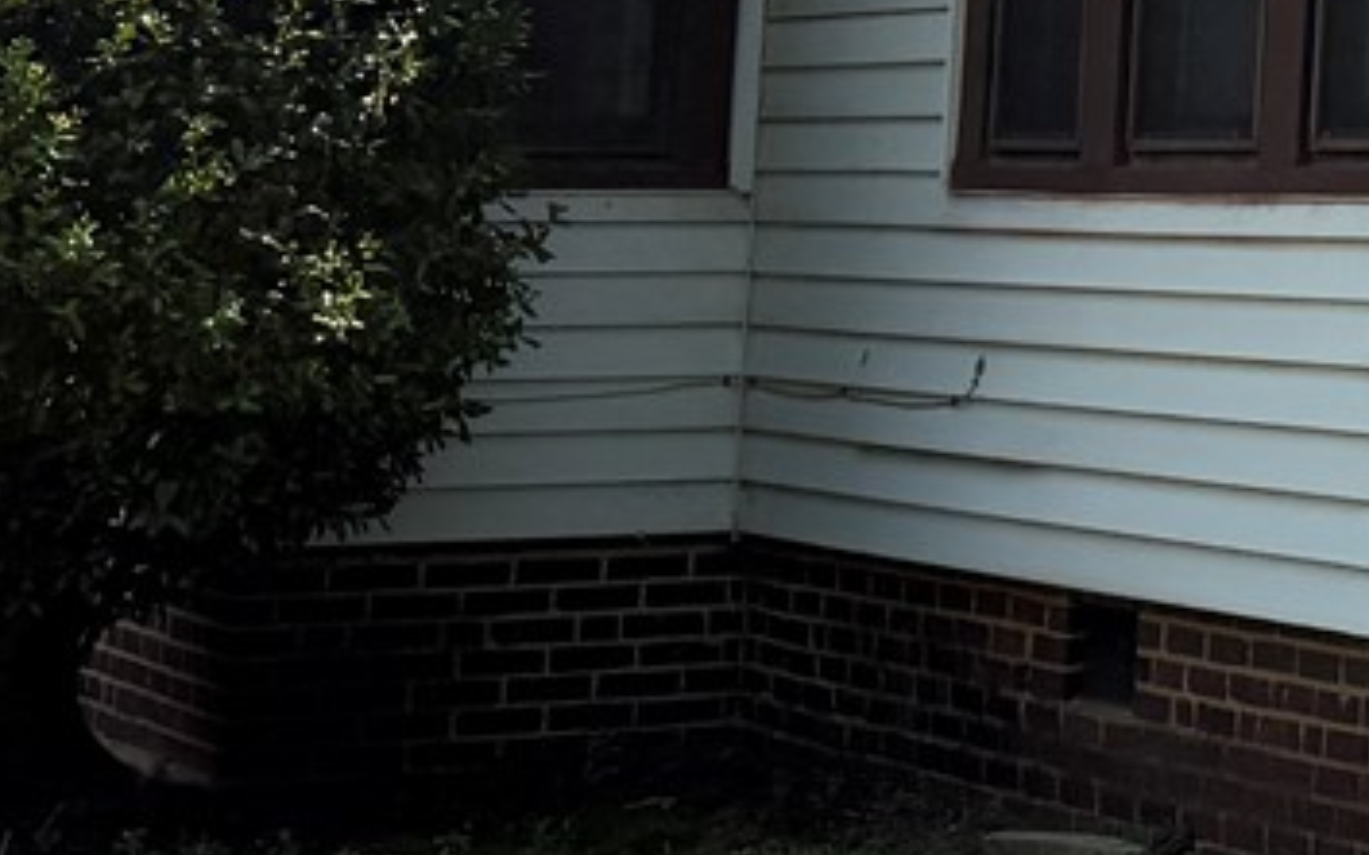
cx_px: 2506
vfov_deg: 9.2
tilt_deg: +3.7
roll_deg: +0.9
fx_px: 5147
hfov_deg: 13.5
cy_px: -553
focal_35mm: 138
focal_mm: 6.76
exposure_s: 1/6173
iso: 80
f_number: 1.78
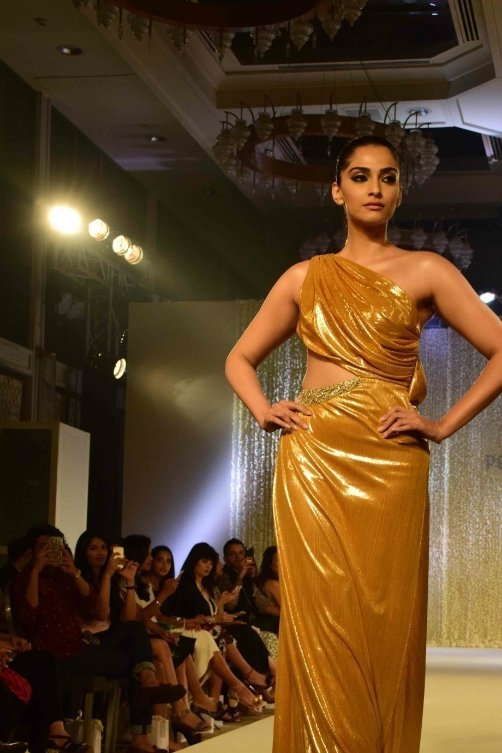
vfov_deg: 30.5
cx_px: 349
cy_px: 481
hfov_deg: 20.6
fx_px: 1374
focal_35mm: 66
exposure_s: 1/160
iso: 1600
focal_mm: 31
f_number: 5.6
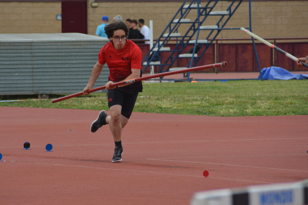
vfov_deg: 3.7
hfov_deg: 5.5
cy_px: 94
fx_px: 3182
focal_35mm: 372
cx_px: 126
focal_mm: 200
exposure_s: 1/1000
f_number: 6.3
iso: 400
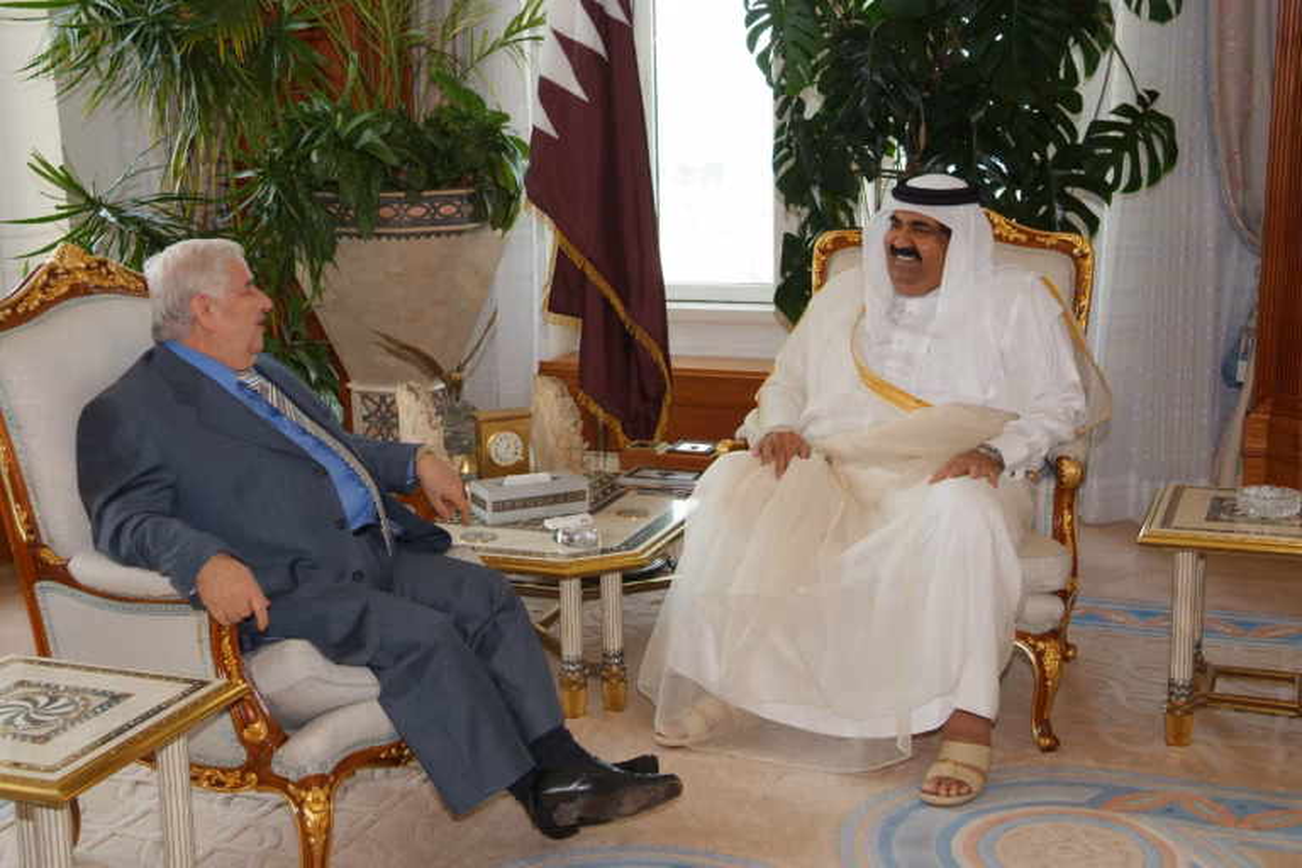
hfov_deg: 41.1
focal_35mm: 48
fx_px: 1736
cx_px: 651
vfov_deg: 28.1
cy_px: 434
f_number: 4.8
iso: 200
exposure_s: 1/60
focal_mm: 32
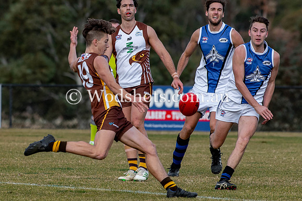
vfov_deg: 1.9
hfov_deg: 2.8
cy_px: 99
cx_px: 85
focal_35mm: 725
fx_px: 6079
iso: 280
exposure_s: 1/1000
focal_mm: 200
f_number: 3.5
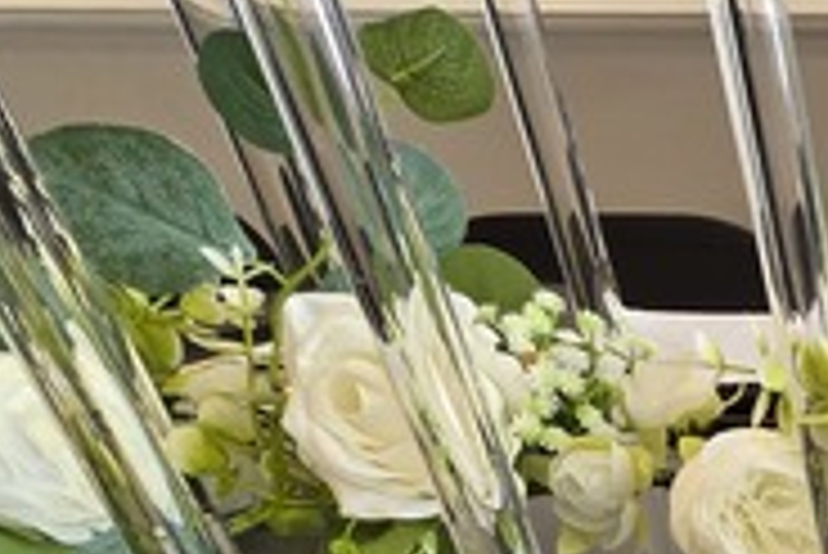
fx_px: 1013
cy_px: 838
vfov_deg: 23.9
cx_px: 1224
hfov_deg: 29.0
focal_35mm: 44
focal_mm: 2.2
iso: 200
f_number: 2.2
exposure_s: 1/60
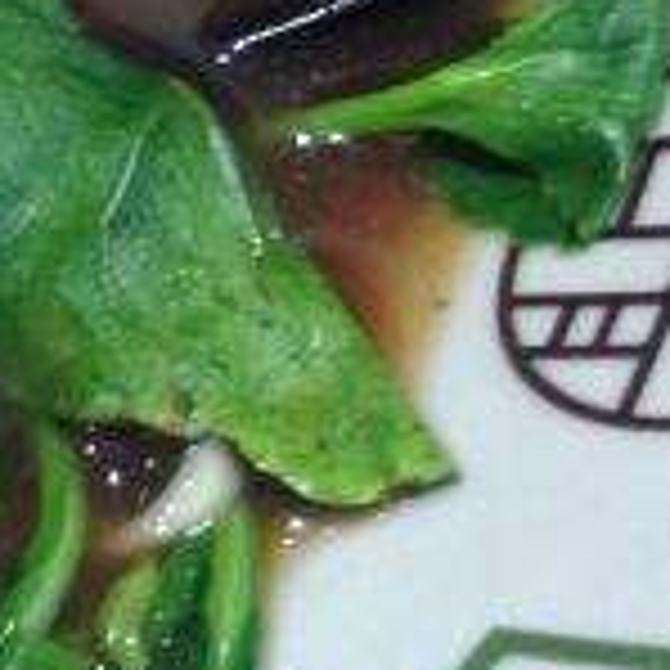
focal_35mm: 137
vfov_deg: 12.4
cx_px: -890
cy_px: -169
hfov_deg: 10.9
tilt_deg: -53.5
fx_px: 3000
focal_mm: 4.12
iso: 125
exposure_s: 1/20
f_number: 2.4
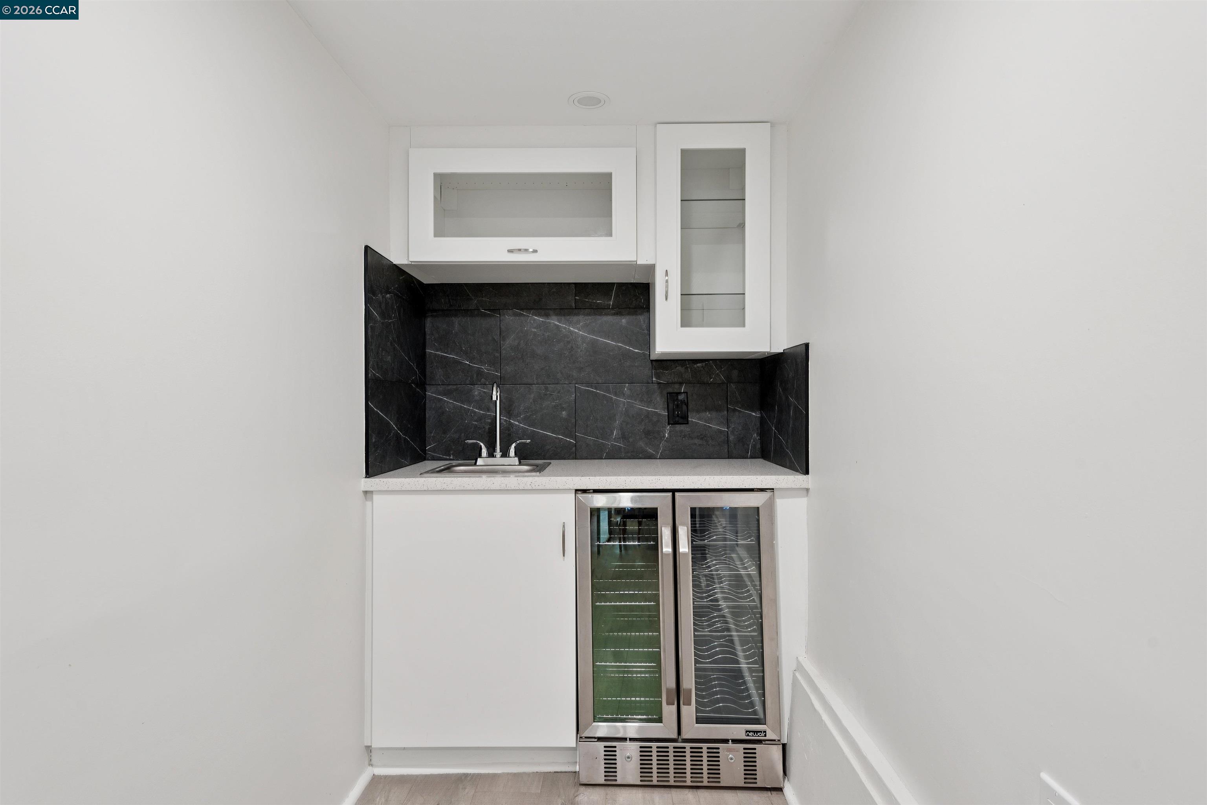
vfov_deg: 64.6
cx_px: 604
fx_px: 637
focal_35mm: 19
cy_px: 402
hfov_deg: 86.9
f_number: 8
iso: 400
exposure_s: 1/8
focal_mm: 19
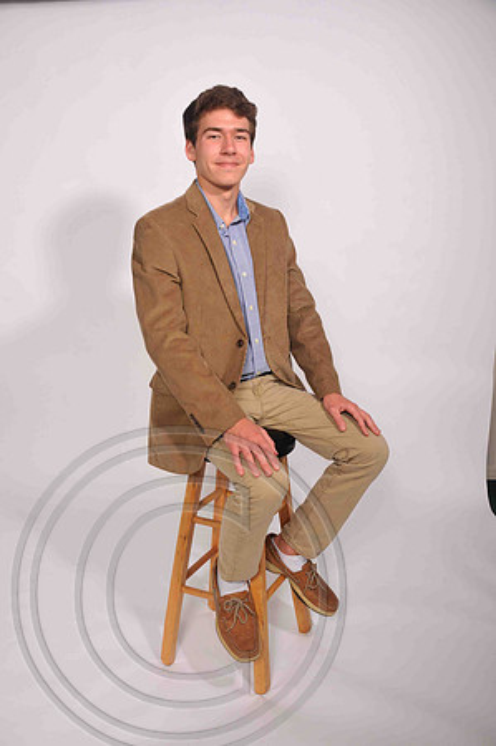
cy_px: 373
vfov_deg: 57.3
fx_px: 684
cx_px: 248
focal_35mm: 33
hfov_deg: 39.9
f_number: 5
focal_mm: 22
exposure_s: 1/160
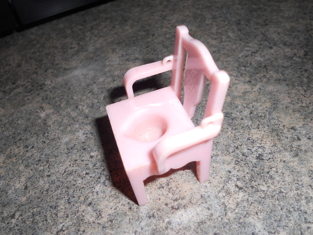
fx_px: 289
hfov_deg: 56.8
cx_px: 156
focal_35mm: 32
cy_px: 118
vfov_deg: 44.2
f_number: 8.8
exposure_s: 1/25
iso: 80
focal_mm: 5.8
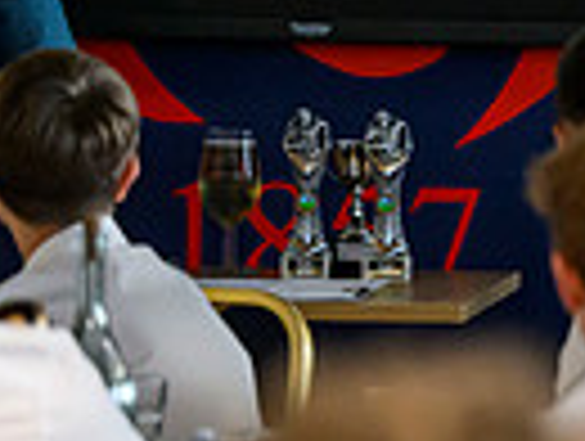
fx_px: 9414
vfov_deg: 2.7
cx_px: 1287
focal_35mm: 556
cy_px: 34
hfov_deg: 3.5
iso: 5000
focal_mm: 130
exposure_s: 1/200
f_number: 3.2
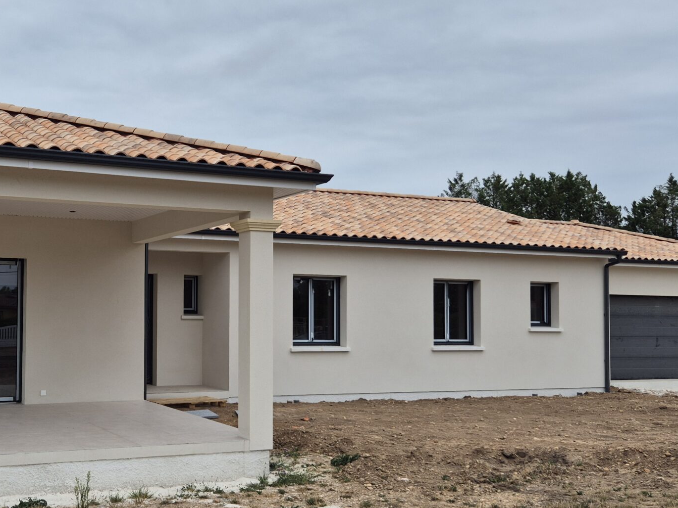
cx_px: 176
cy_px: 291
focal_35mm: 43
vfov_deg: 33.5
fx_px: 842
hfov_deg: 42.6
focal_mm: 5.4
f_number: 1.8
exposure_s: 1/726
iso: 25
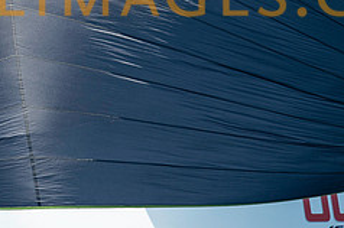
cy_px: -13
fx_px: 13970
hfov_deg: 1.4
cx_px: 48
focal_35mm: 1464
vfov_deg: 0.9
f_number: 5
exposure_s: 1/1000
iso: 400
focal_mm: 600
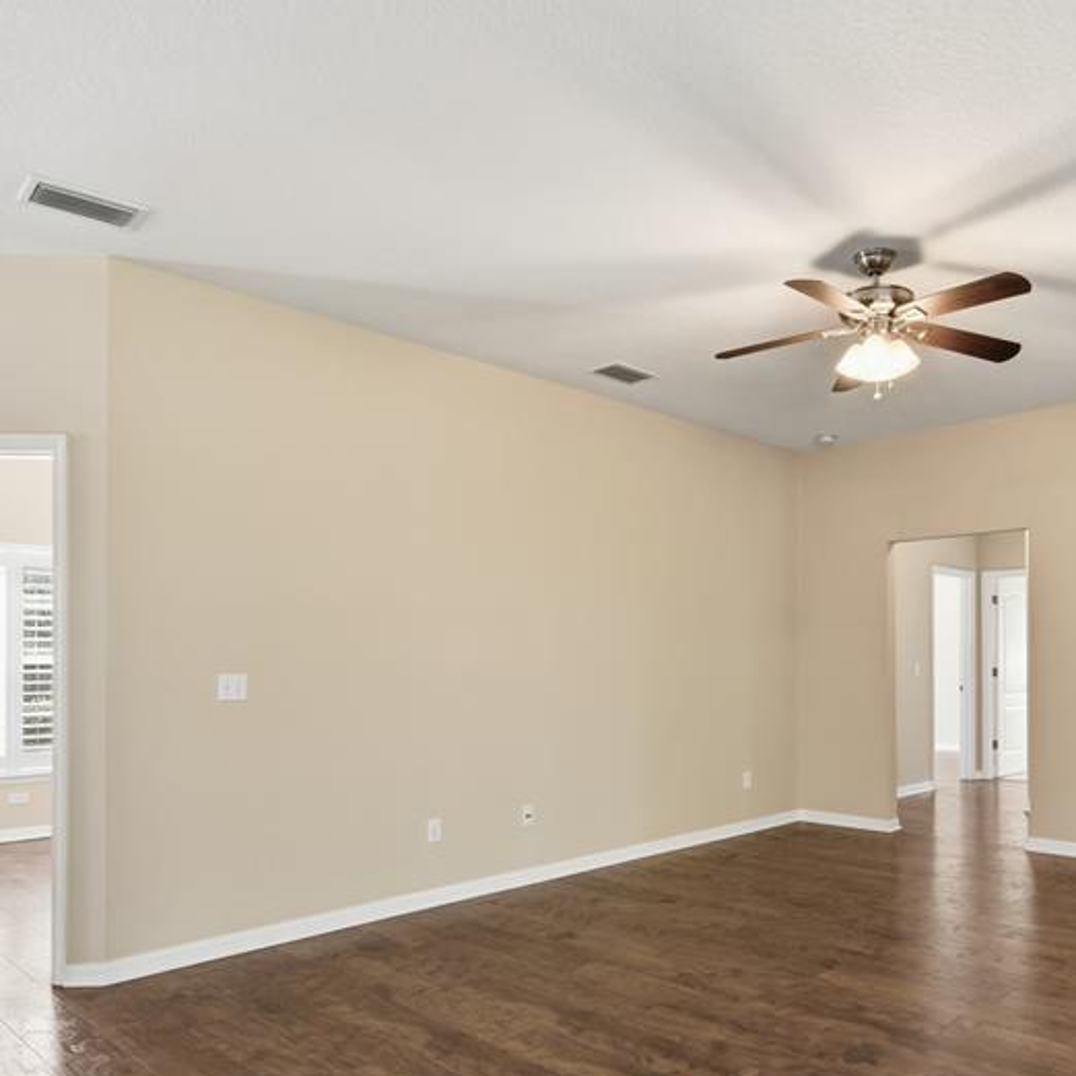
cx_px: 726
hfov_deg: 61.3
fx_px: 879
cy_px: 653
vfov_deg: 62.3
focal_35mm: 25
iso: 100
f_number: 7.1
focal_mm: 10
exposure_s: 1/60
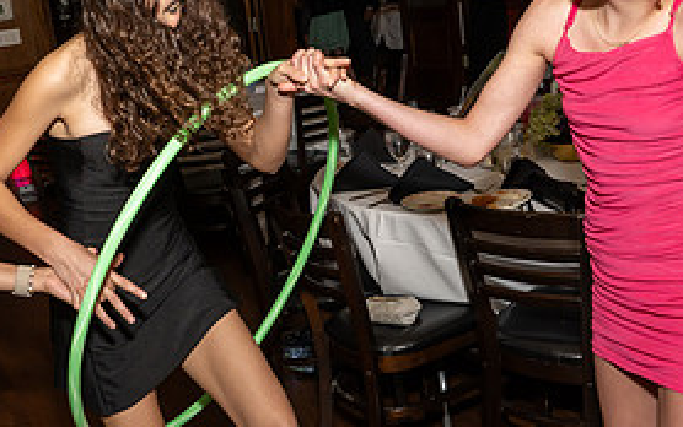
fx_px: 950
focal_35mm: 51
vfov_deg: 25.4
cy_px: 192
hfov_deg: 38.8
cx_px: 192
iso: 500
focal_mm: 24
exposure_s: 1/250
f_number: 8
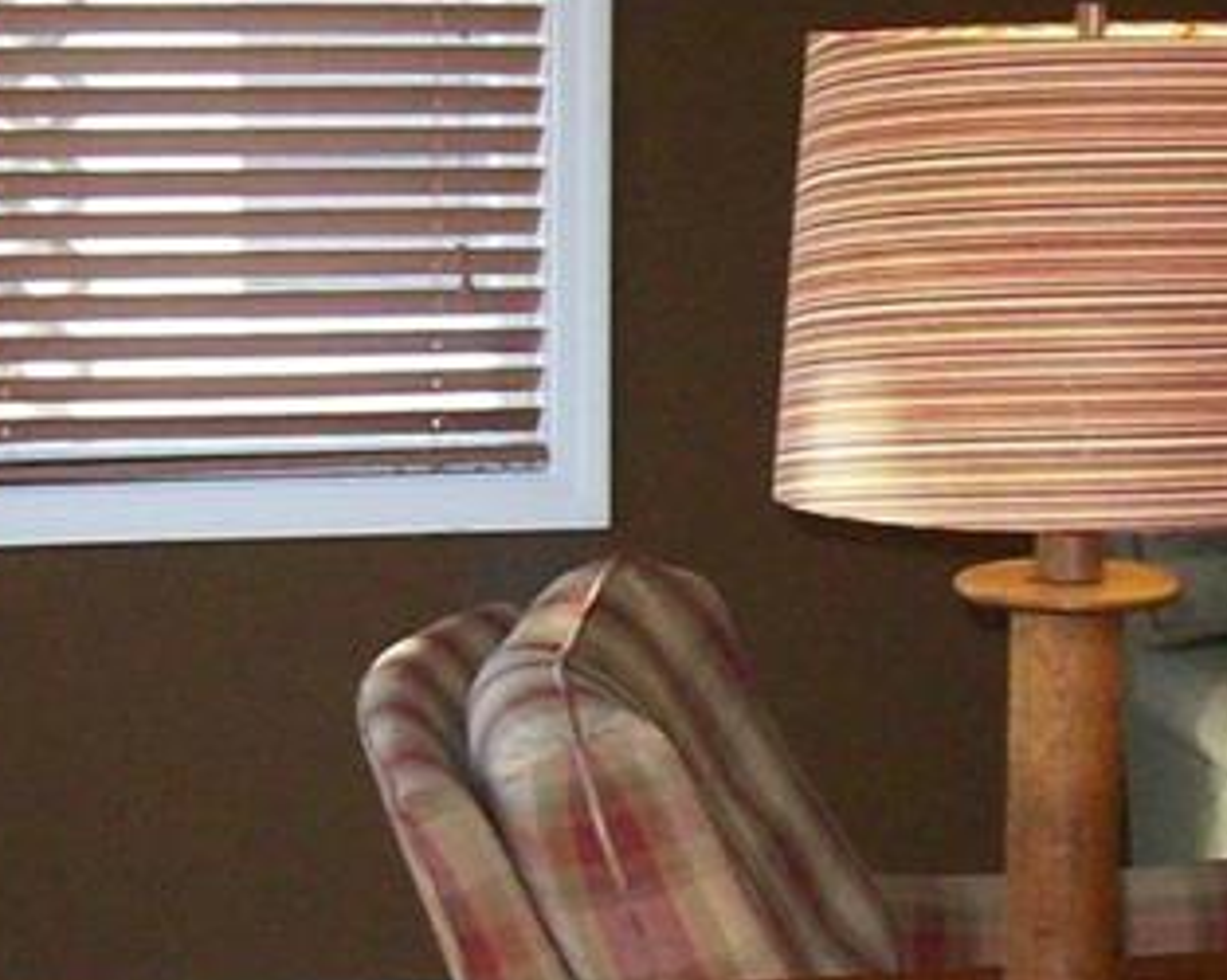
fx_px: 4174
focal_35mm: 115
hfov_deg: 16.7
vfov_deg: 13.4
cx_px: 819
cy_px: 702
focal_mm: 6
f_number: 2.7
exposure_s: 1/64
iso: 200
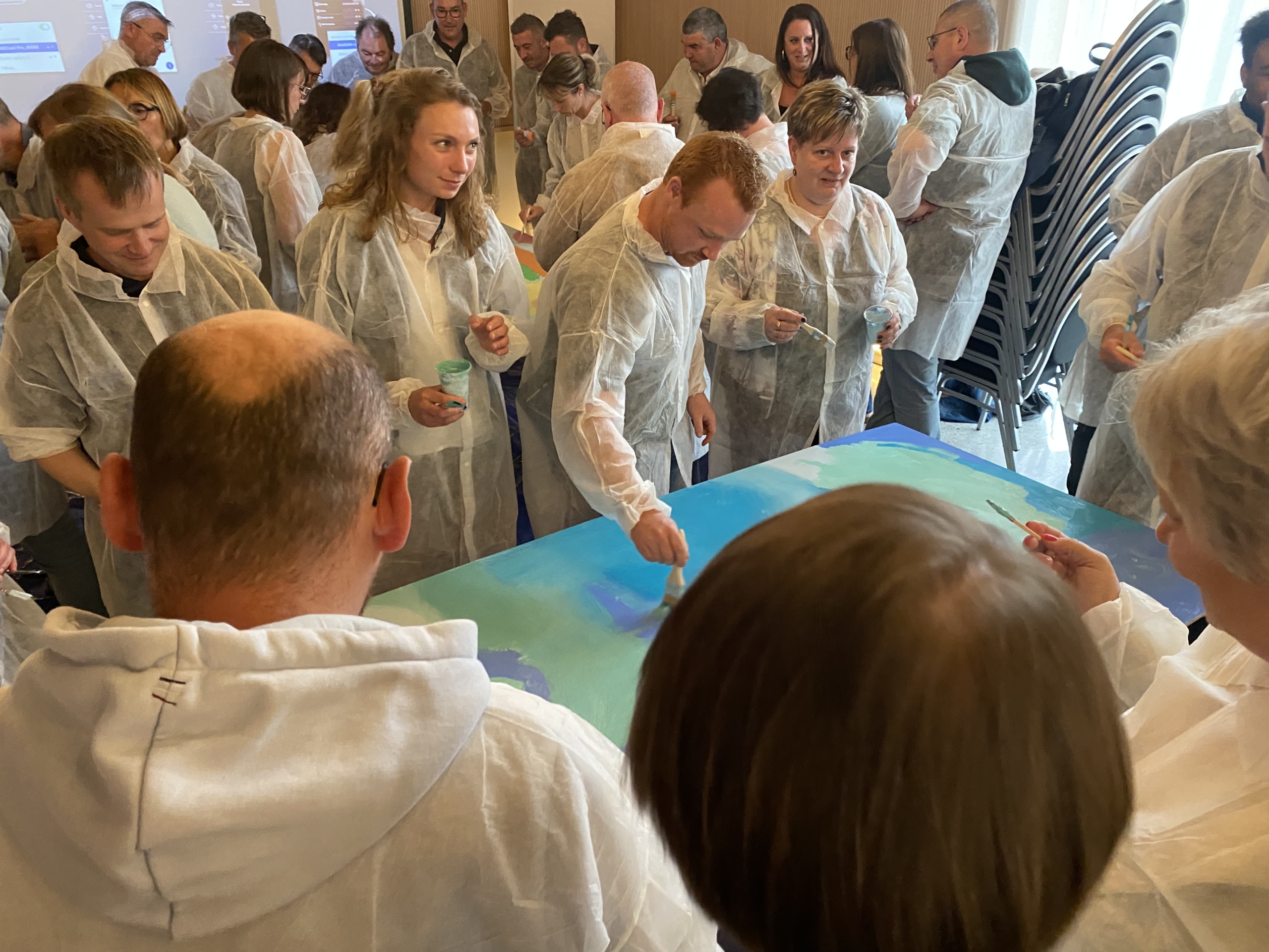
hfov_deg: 67.3
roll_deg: -0.8
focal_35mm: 26
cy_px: 476
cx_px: 634
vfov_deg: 53.1
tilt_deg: -25.9
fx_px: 953
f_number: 1.8
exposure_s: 1/59
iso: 320
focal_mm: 4.25
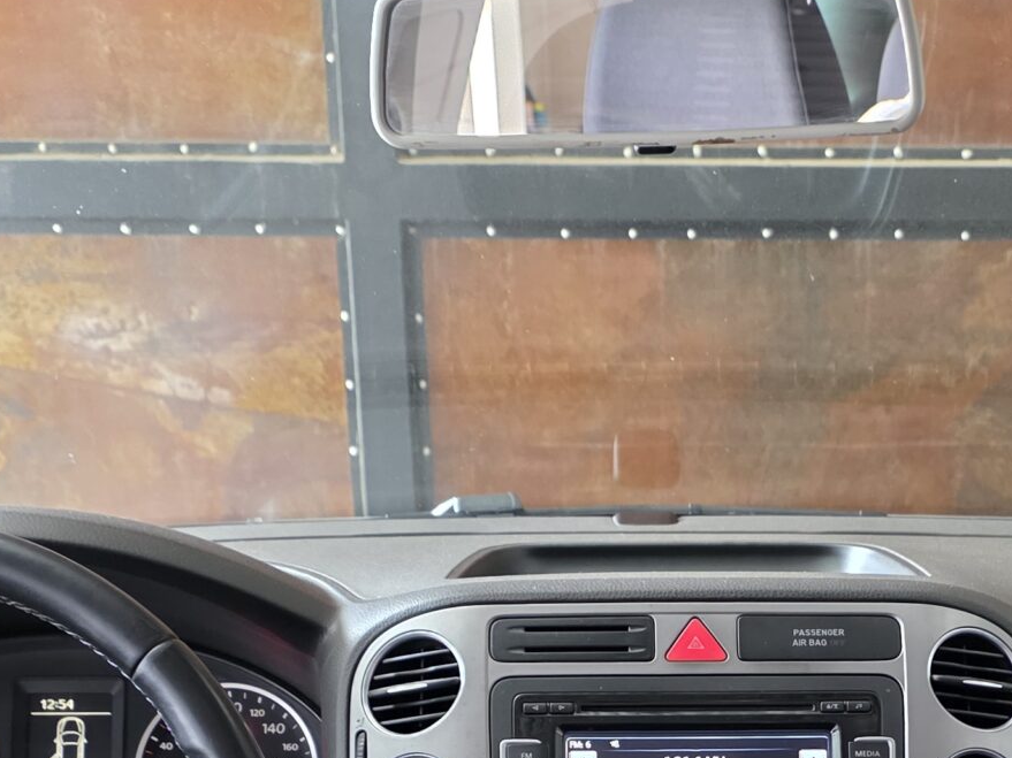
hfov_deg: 28.8
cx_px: 687
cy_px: 959
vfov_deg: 20.2
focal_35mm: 67
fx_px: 1958
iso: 800
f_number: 1.7
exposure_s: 1/52.7
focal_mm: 6.3
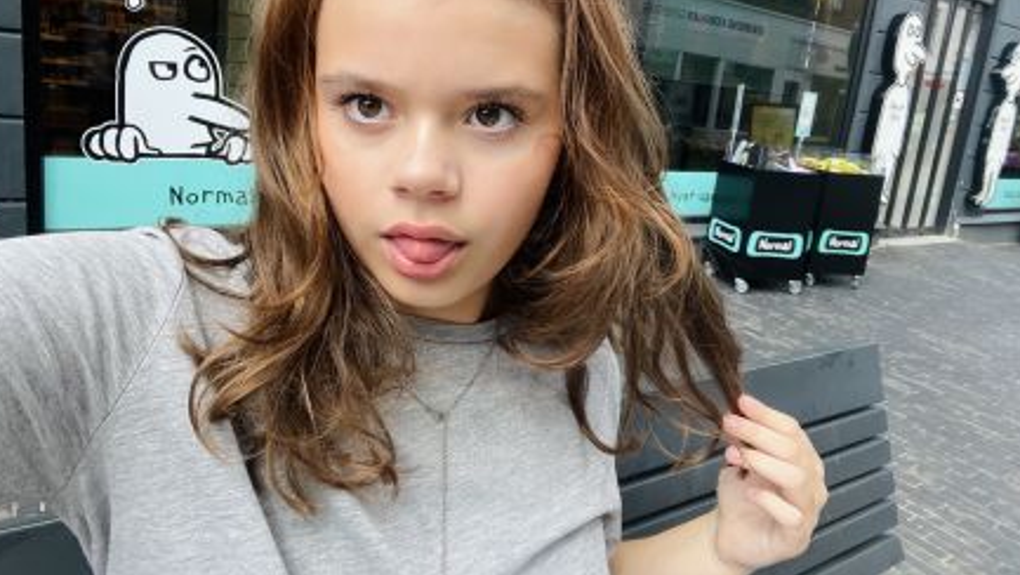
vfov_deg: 44.2
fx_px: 704
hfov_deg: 71.9
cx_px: 495
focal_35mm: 26
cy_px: 223
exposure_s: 1/201
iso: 25
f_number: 2.2
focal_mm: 2.71
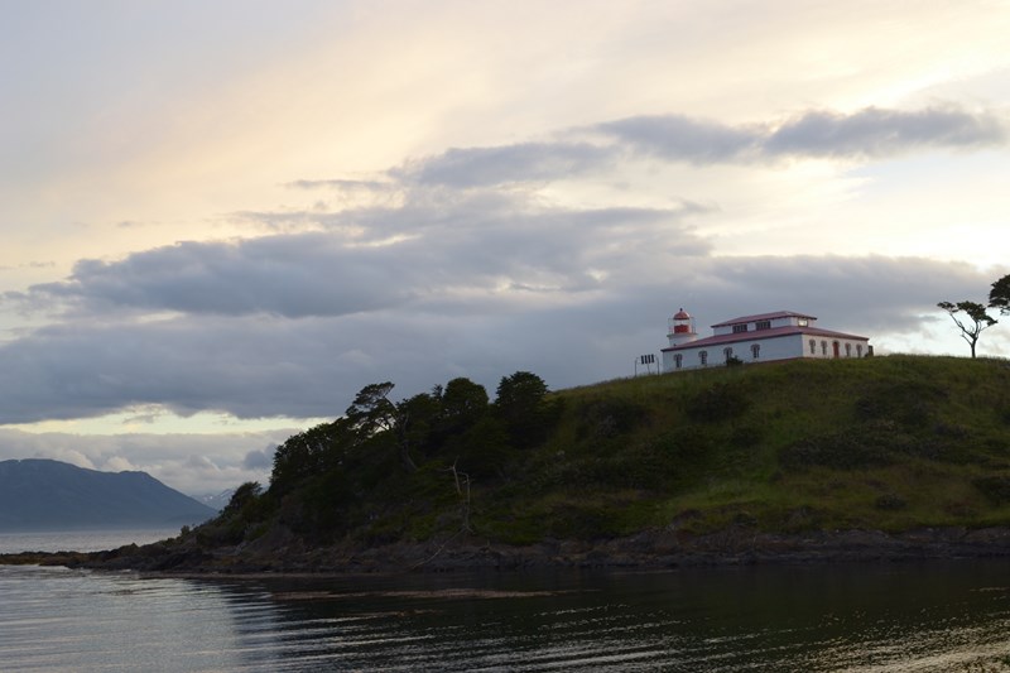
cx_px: 505
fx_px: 1473
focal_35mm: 52
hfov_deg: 37.9
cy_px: 336
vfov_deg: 25.7
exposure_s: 1/20
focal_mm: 35
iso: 200
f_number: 7.1
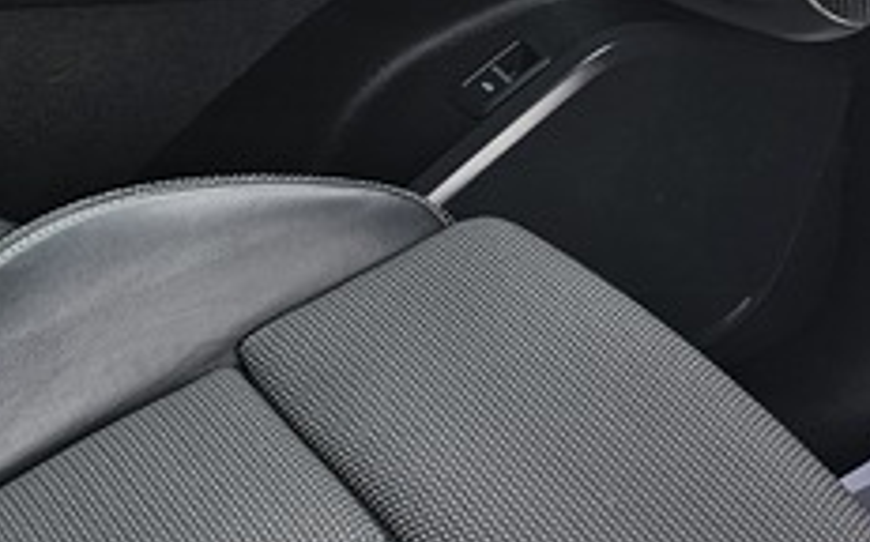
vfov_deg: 12.0
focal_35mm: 108
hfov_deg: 18.7
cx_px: 893
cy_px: 56
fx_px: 2559
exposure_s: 1/180
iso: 100
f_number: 1.7
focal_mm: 6.3
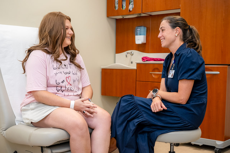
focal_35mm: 35
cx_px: 115
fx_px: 224
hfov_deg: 54.4
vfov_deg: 37.9
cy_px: 76
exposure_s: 1/200
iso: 800
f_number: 4
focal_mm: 35
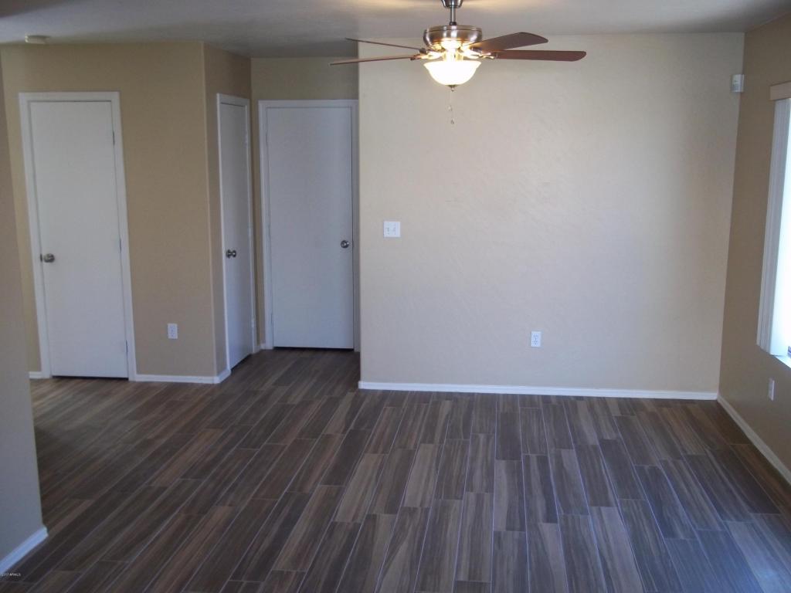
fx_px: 823
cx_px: 396
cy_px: 296
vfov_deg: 39.7
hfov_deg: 51.4
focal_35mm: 36
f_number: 3.1
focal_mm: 6.5
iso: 160
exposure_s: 1/30
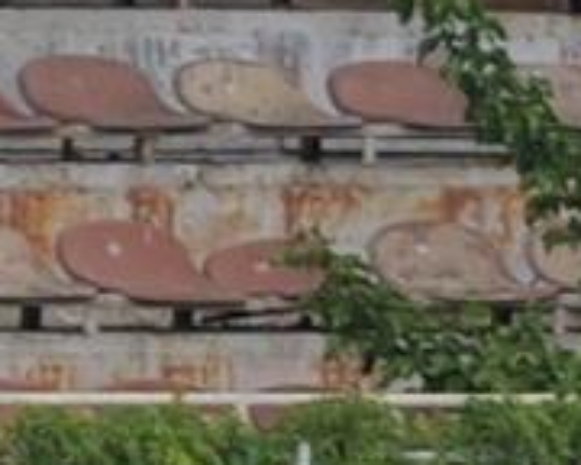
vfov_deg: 2.4
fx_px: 11297
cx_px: 904
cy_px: 557
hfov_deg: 2.9
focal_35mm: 657
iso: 160
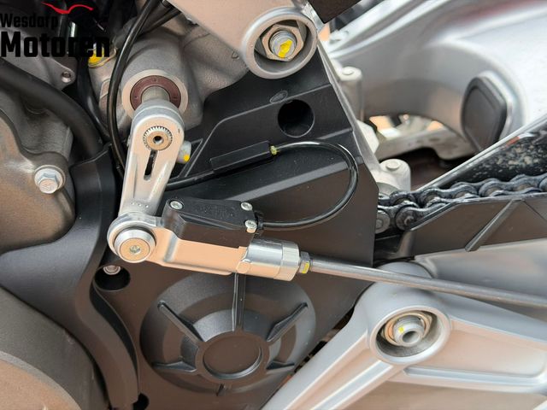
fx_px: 758
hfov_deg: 39.7
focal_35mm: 48
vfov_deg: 30.3
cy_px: 205
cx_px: 274
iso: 100
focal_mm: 6.76
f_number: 1.78
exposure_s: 1/98
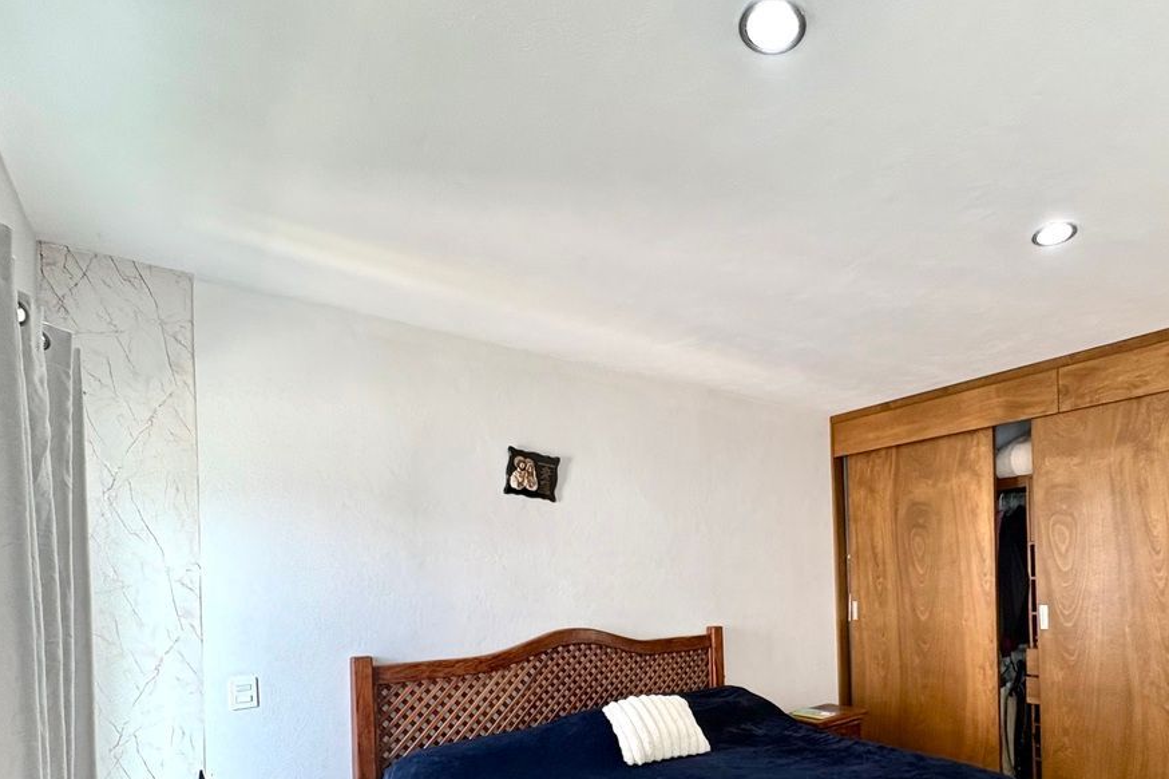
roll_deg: +0.7
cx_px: 753
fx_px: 649
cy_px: 578
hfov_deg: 81.9
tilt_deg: +0.2
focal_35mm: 20
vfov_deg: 58.8
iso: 200
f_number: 2.2
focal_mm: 2.22
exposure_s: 1/60
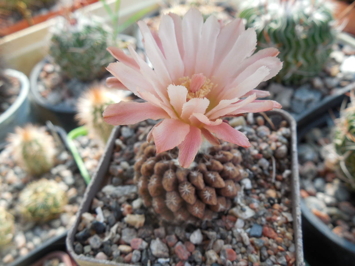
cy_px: 133
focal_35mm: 31
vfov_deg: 45.4
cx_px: 178
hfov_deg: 58.4
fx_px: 318
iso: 125
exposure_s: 1/160
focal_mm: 5.6
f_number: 3.6
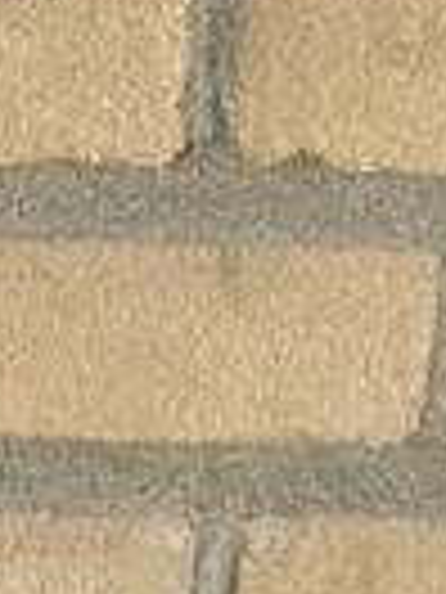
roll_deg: +1.7
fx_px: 6940
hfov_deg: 3.6
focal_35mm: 404
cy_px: 1948
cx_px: -685
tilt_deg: -29.7
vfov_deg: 4.6
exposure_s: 1/213
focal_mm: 5.96
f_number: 1.6
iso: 64
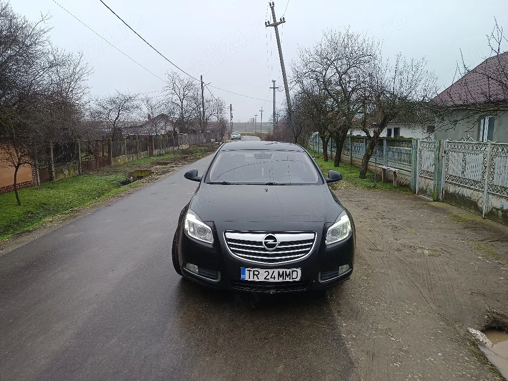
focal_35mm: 24
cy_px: 190
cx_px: 254
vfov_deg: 56.8
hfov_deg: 71.6
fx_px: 352
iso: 50
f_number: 1.7
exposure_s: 1/141
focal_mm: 5.31
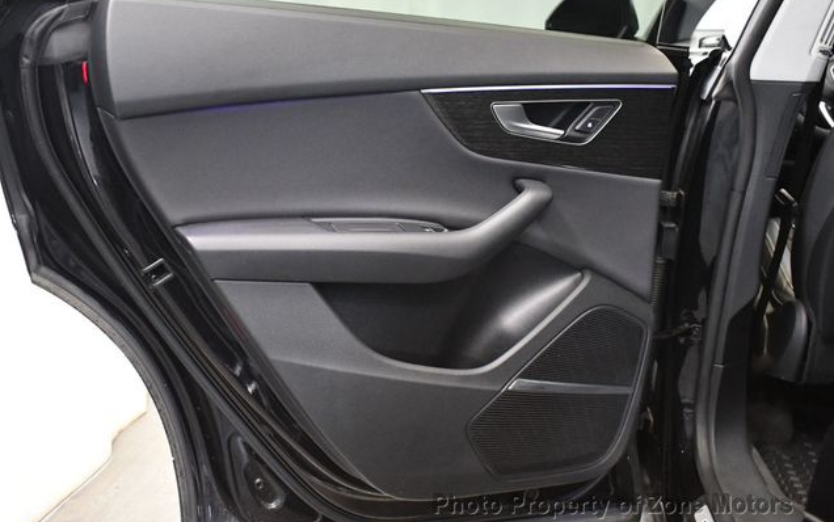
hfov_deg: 48.2
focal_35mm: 41
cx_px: 417
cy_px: 249
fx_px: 932
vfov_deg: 31.3
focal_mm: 27
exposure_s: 1/60
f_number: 4
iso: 5600
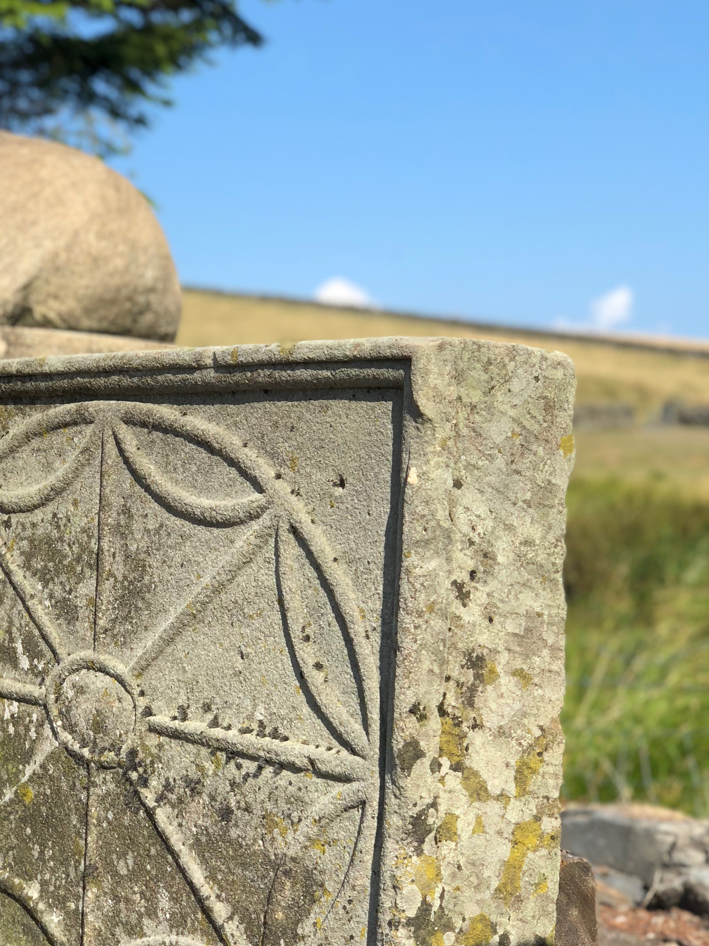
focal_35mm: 73
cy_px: 601
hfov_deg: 20.1
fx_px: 1994
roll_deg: +0.3
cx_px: 222
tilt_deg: -3.0
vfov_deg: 26.6
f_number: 2.4
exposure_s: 1/873
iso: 16
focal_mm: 6
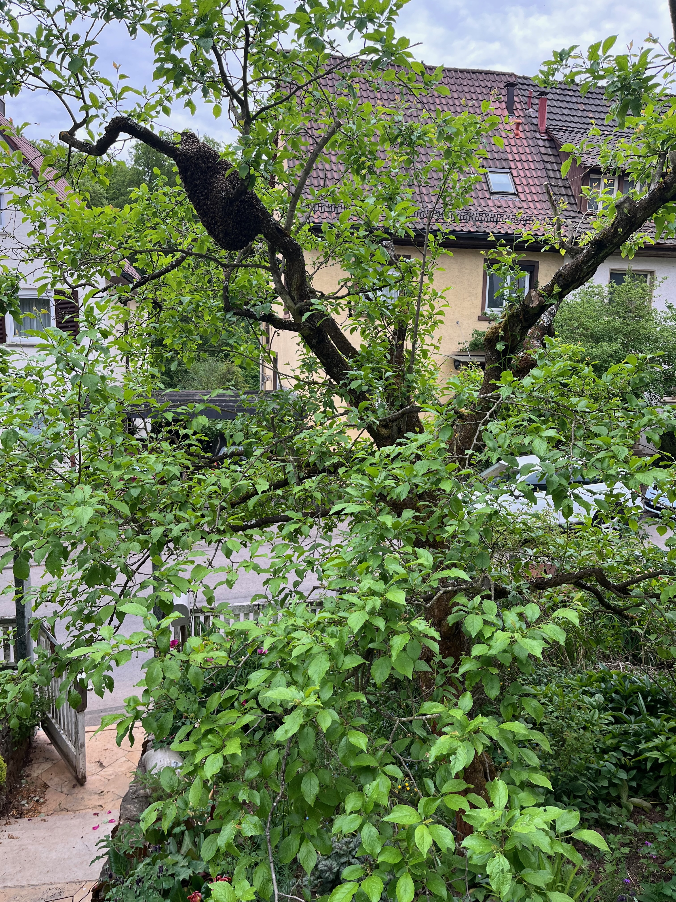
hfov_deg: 53.1
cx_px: 338
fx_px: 677
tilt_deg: -8.6
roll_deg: -1.1
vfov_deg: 67.3
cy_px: 451
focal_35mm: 26
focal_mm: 5.1
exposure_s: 1/170
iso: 40
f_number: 1.6
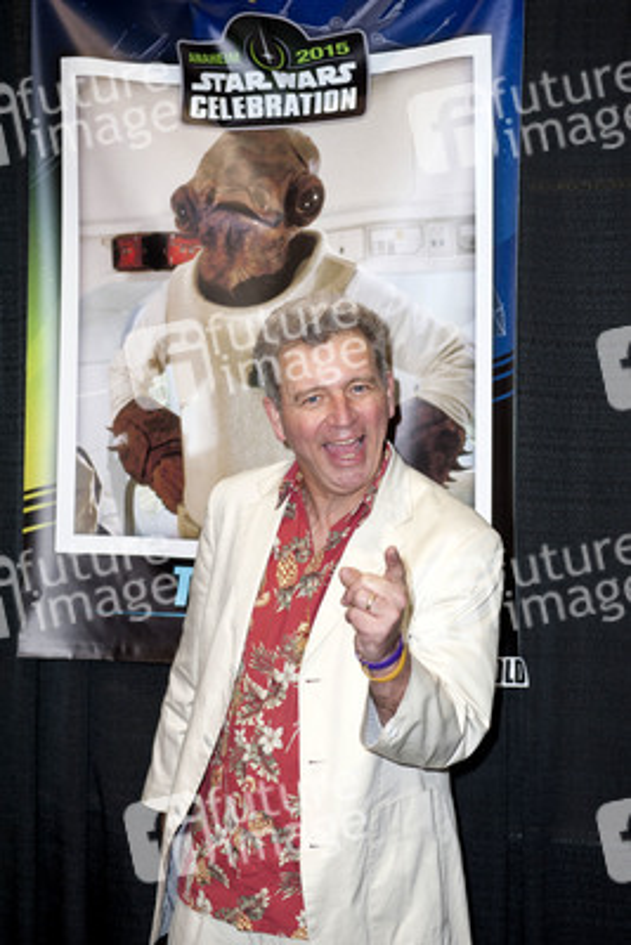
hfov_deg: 21.9
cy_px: 472
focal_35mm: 62
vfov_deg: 32.4
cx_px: 316
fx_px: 1629
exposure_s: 1/400
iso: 640
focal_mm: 62
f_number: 4
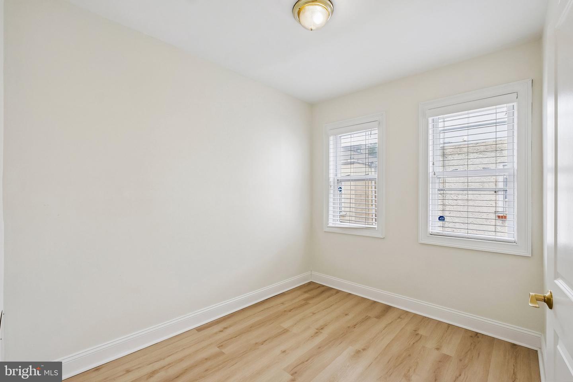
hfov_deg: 100.4
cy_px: 191
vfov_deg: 77.3
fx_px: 239
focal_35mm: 15
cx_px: 286
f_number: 8
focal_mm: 10
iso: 400
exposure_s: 1/70
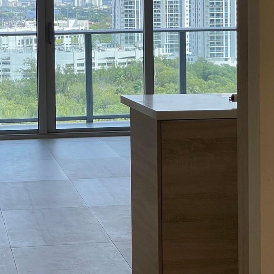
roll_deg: +0.2
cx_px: 168
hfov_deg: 13.5
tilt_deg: -5.0
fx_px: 1155
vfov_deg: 13.5
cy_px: 89
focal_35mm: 129
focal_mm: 7.5
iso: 20
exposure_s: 1/122
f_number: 2.2
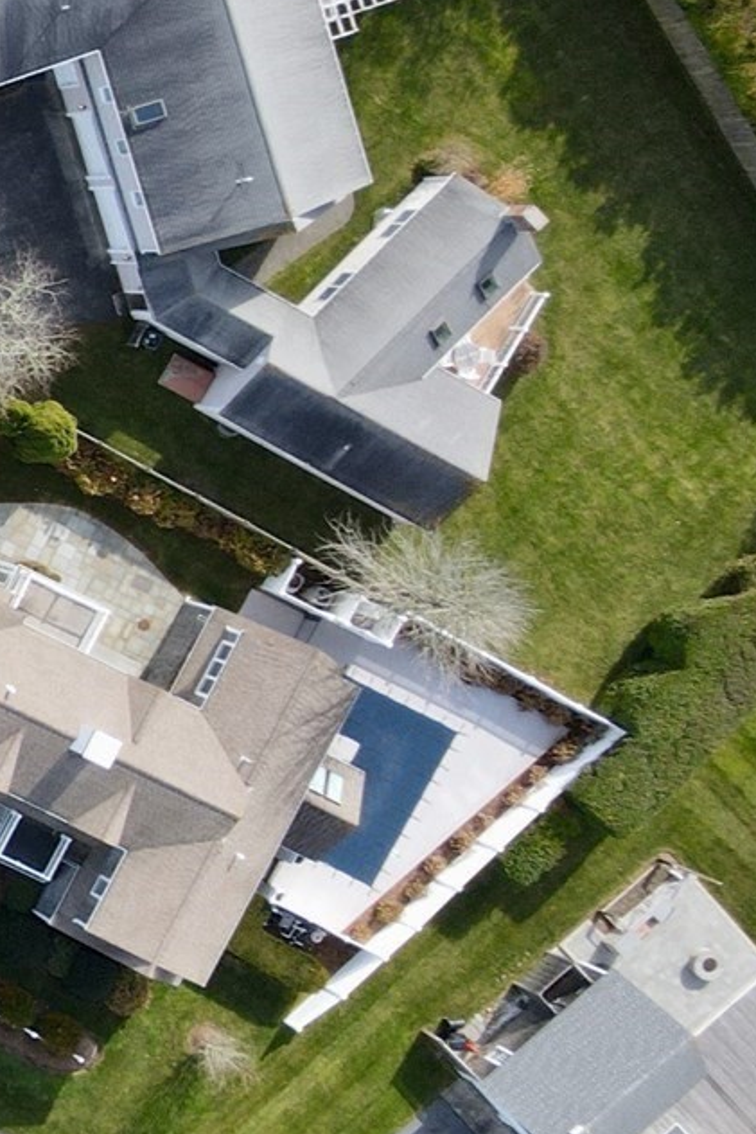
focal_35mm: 81
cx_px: -986
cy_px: 509
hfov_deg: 13.2
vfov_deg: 25.0
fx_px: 2550
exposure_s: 1/240
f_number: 2.8
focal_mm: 4.5
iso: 100
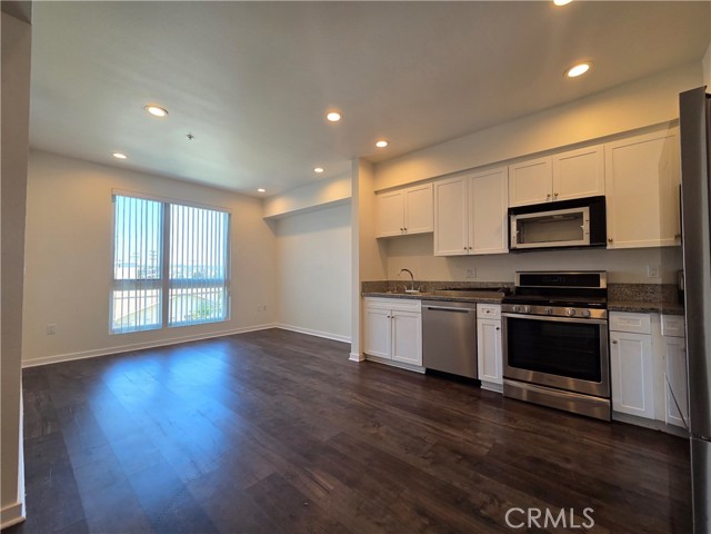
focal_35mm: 13
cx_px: 356
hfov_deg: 106.2
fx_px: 267
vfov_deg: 89.9
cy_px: 267
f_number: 2.2
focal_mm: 2.2
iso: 125
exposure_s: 1/120
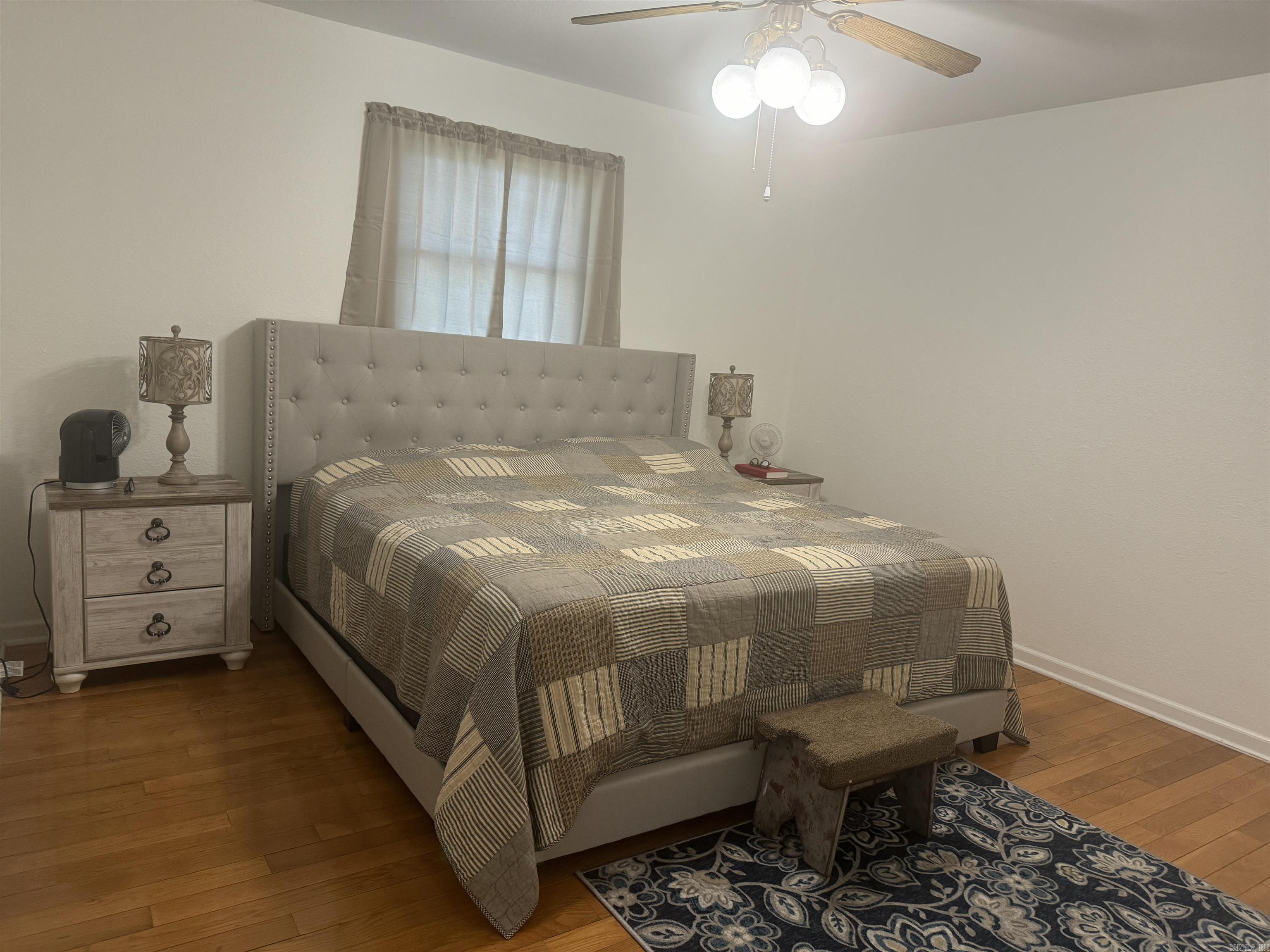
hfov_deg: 71.6
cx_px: 635
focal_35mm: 24
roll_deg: -4.9
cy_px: 476
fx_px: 881
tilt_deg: -9.6
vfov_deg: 56.8
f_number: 1.78
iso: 200
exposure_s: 1/60
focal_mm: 6.76
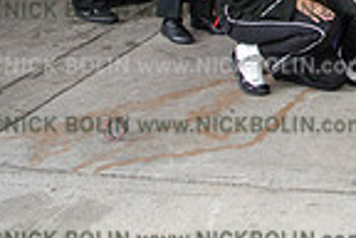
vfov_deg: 11.8
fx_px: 1078
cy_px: -162
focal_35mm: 109
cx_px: 564
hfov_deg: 16.7
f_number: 3.5
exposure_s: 1/200
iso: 2000
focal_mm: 27
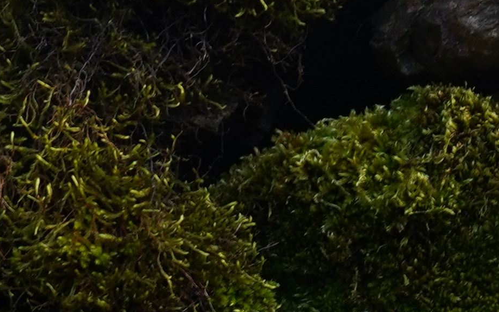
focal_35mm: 271
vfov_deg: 4.6
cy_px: 1021
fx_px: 3685
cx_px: 585
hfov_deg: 7.7
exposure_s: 1/20
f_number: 11
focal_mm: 41
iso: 250
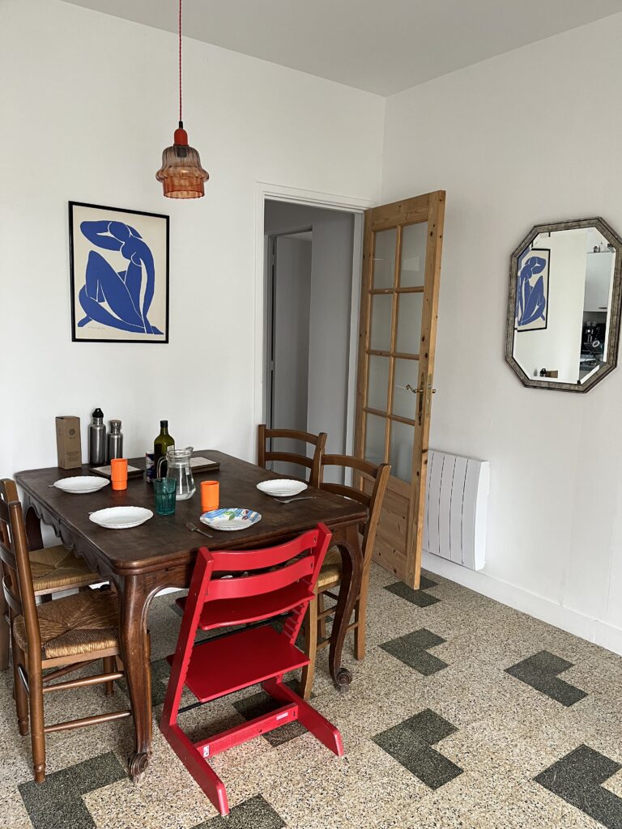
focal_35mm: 26
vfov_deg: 67.3
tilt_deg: -9.2
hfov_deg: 53.1
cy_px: 414
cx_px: 311
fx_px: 623
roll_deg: -1.7
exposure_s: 1/97
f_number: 1.6
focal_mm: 5.1
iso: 125
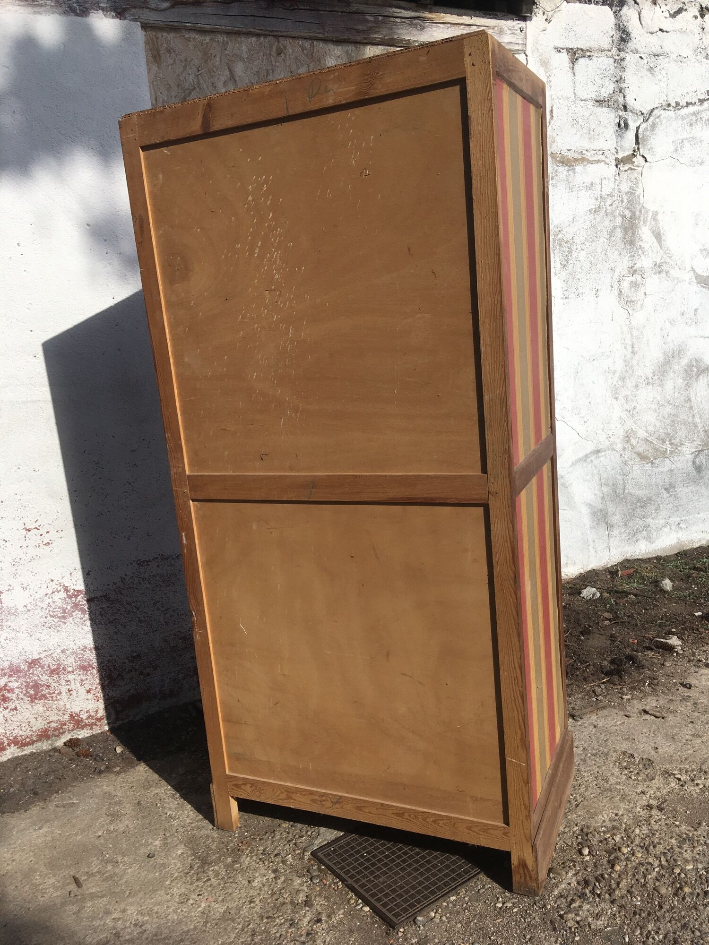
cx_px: 354
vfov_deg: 61.7
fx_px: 792
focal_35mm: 29
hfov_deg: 48.2
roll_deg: +2.2
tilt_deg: -17.5
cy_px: 472
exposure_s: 1/2404
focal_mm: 4.15
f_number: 2.2
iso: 25
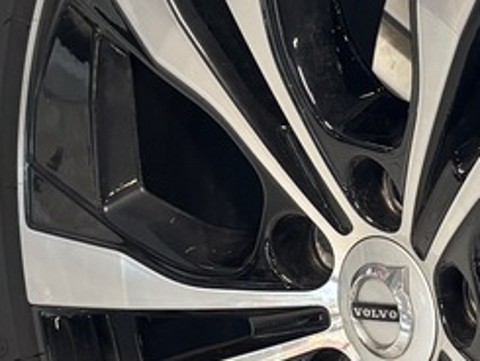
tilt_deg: -46.5
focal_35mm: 153
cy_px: 141
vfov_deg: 9.7
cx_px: 513
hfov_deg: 12.7
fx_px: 2123
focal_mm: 5.96
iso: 100
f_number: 1.6
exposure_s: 1/50
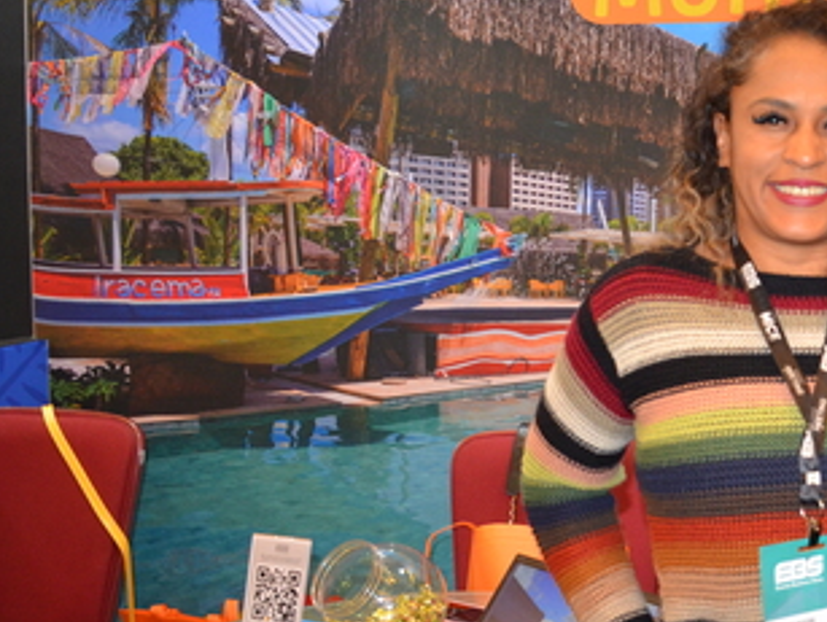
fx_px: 1411
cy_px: 213
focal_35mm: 59
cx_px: 916
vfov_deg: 24.8
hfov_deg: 29.4
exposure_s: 1/60
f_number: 3.5
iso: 800
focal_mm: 18
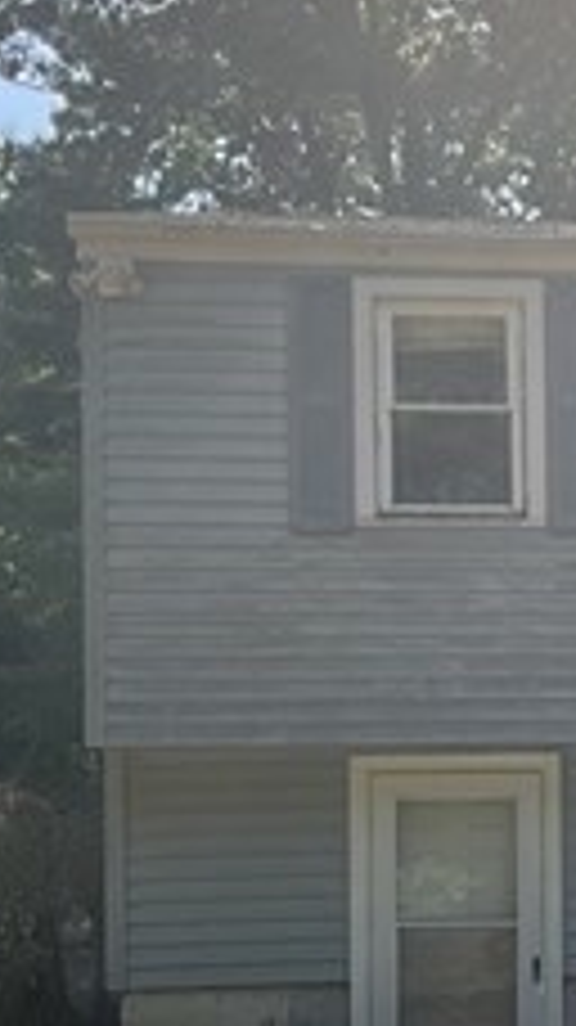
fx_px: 2257
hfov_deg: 13.7
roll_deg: +2.1
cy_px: 747
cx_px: 846
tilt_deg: +3.6
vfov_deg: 25.4
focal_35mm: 83
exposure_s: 1/997
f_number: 1.8
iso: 25
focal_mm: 3
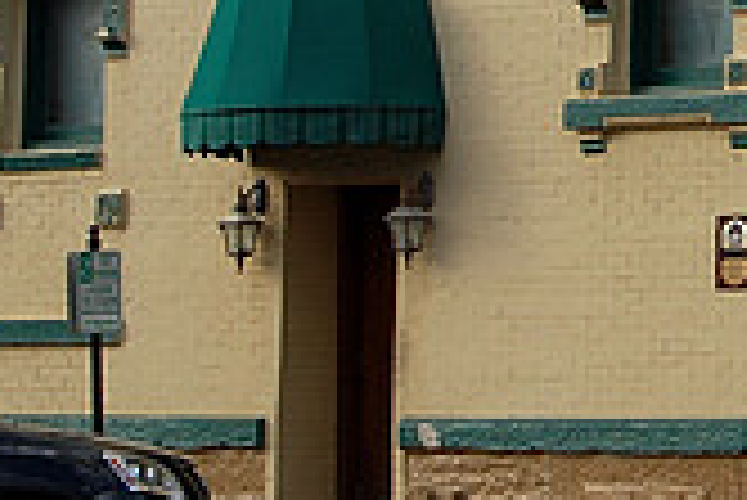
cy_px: -146
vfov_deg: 5.0
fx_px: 5670
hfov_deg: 7.4
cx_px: 1238
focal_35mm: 273
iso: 200
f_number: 9
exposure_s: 1/250
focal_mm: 52
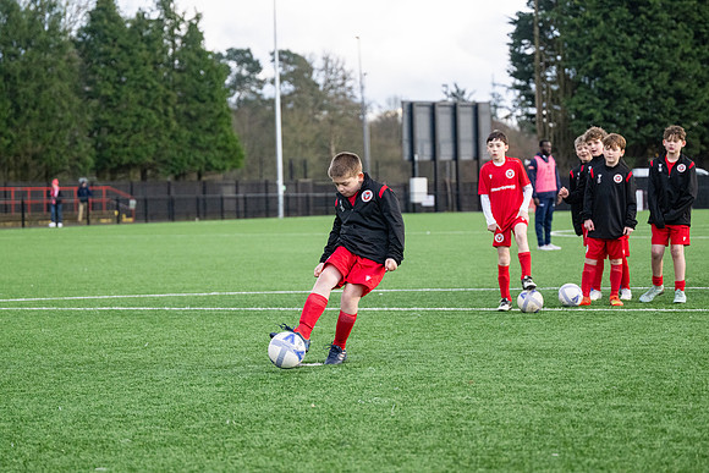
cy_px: 236
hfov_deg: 19.6
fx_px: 2049
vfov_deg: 13.2
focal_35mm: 104
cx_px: 354
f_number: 4
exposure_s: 1/2500
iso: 2000
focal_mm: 104
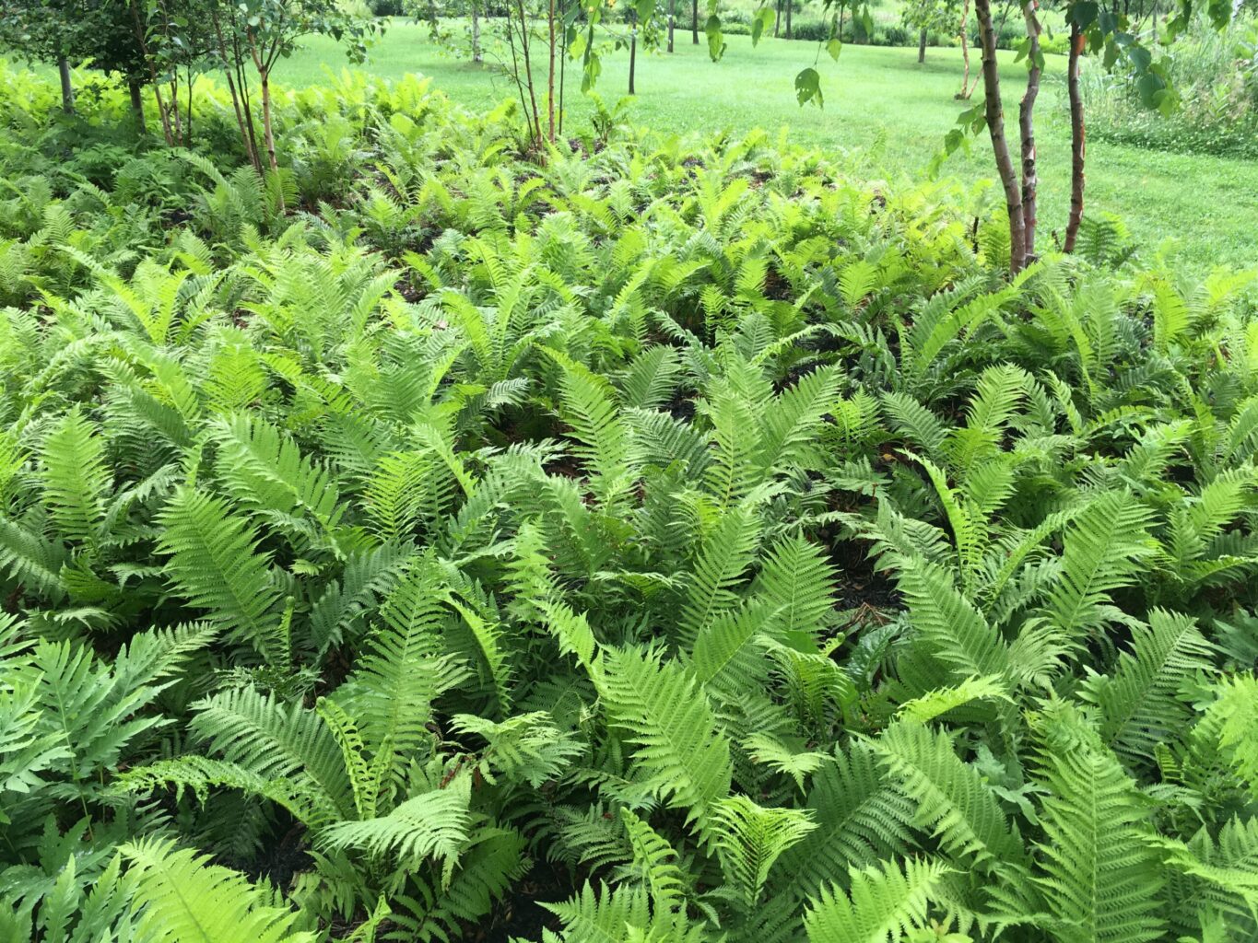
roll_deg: +1.7
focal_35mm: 29
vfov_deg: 48.2
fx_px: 1054
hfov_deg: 61.7
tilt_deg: -25.7
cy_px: 472
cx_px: 629
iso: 25
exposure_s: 1/60
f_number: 2.2
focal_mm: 4.15
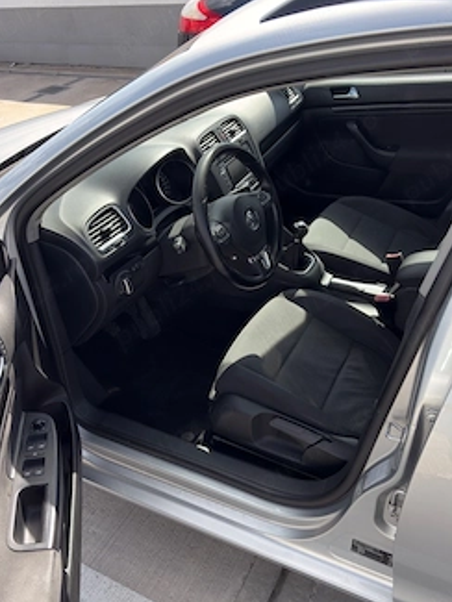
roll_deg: +7.6
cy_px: 324
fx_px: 557
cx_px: 211
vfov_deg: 56.7
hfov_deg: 44.2
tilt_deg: -36.2
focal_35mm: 32
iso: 40
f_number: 1.6
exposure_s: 1/772
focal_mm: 5.96
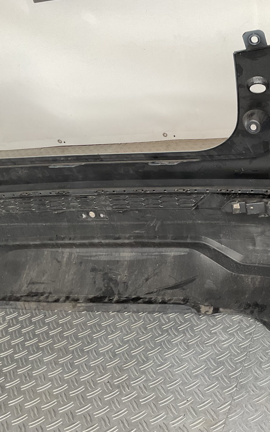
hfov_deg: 29.2
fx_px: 495
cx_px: 246
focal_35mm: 42
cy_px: 217
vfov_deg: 47.2
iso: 50
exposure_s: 1/60
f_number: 1.8
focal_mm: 3
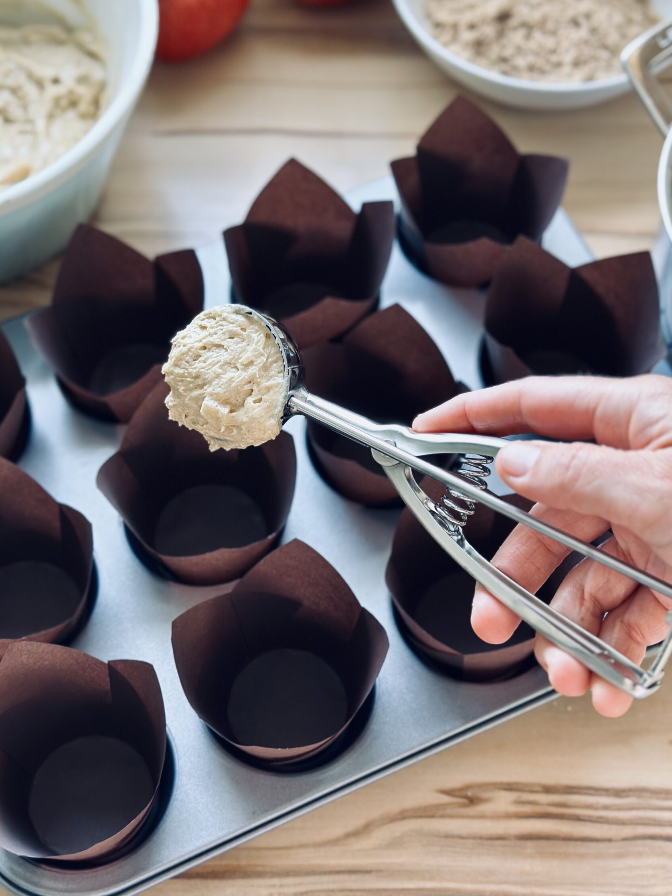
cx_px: 300
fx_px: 1423
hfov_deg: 26.5
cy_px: 431
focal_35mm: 55
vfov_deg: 34.9
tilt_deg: -59.7
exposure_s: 1/60
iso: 125
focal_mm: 6.86
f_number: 1.78
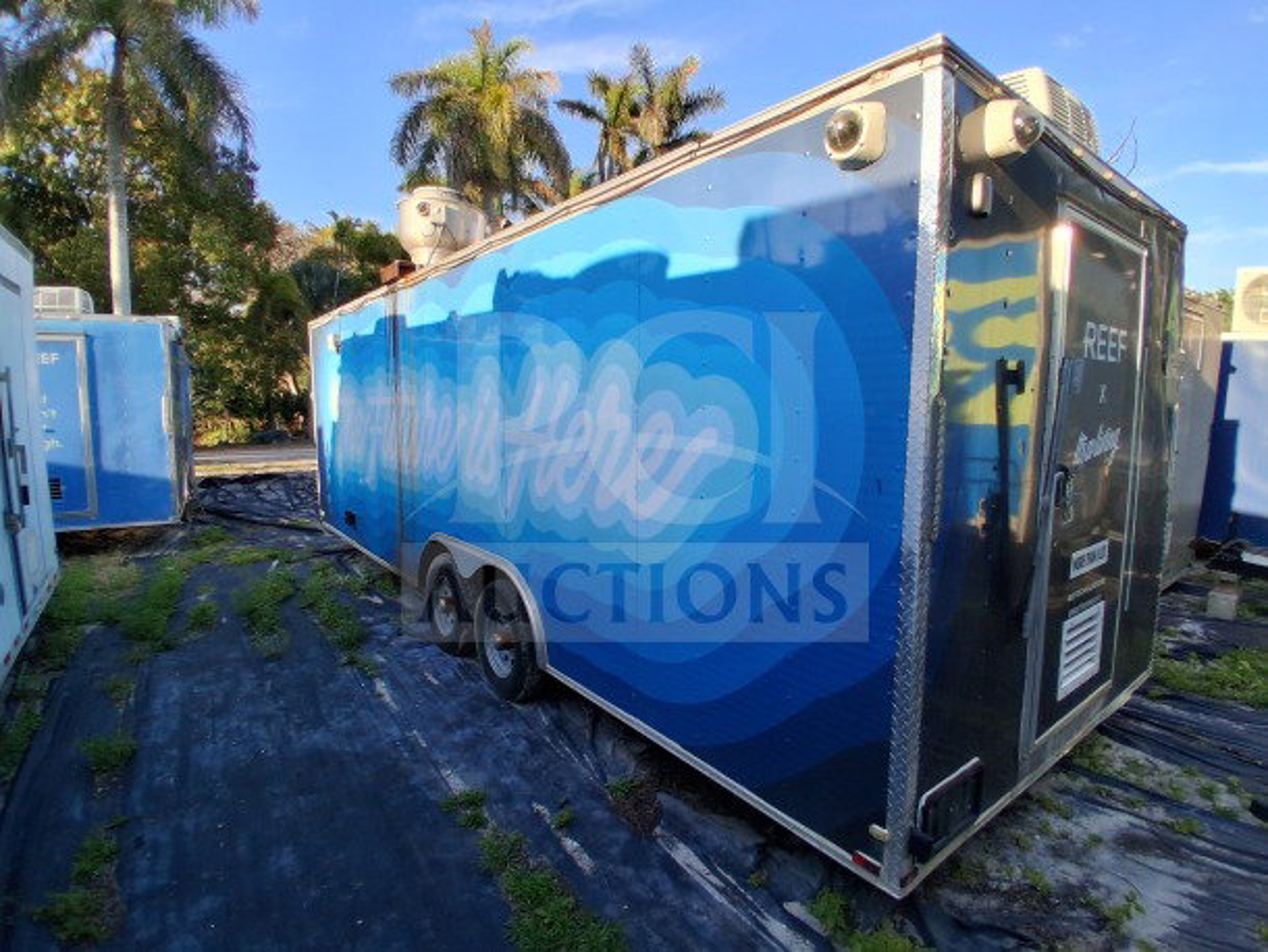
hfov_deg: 91.0
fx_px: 623
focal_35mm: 17
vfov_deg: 74.8
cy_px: 476
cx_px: 634
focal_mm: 1.4
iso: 50
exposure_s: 1/489
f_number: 2.2
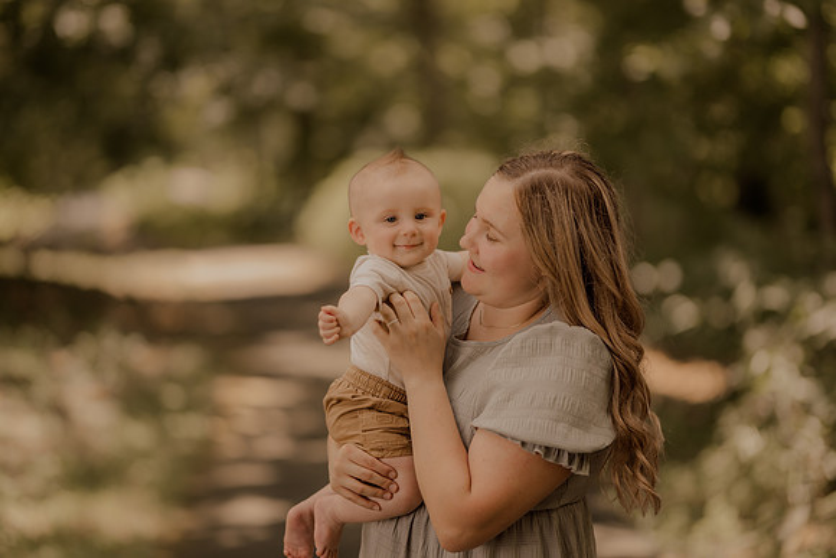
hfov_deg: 23.9
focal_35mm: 85
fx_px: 1974
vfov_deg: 16.1
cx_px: 418
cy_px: 279
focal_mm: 85
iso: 160
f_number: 1.4
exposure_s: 1/1000
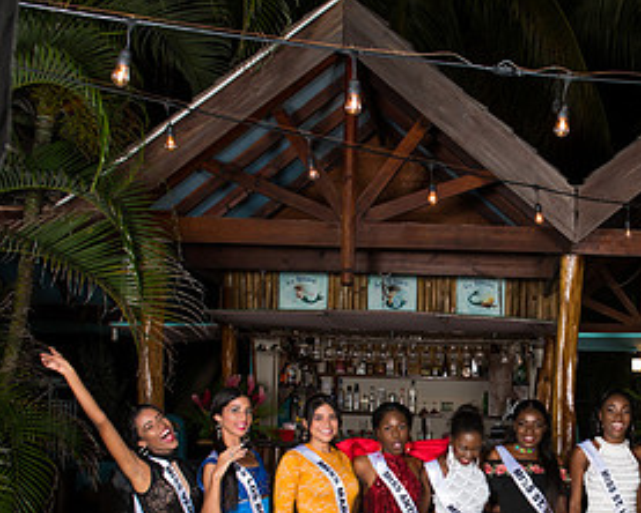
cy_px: 422
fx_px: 1006
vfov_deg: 28.0
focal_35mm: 53
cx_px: 541
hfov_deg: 33.9
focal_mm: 27
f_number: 5.6
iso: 500
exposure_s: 1/80
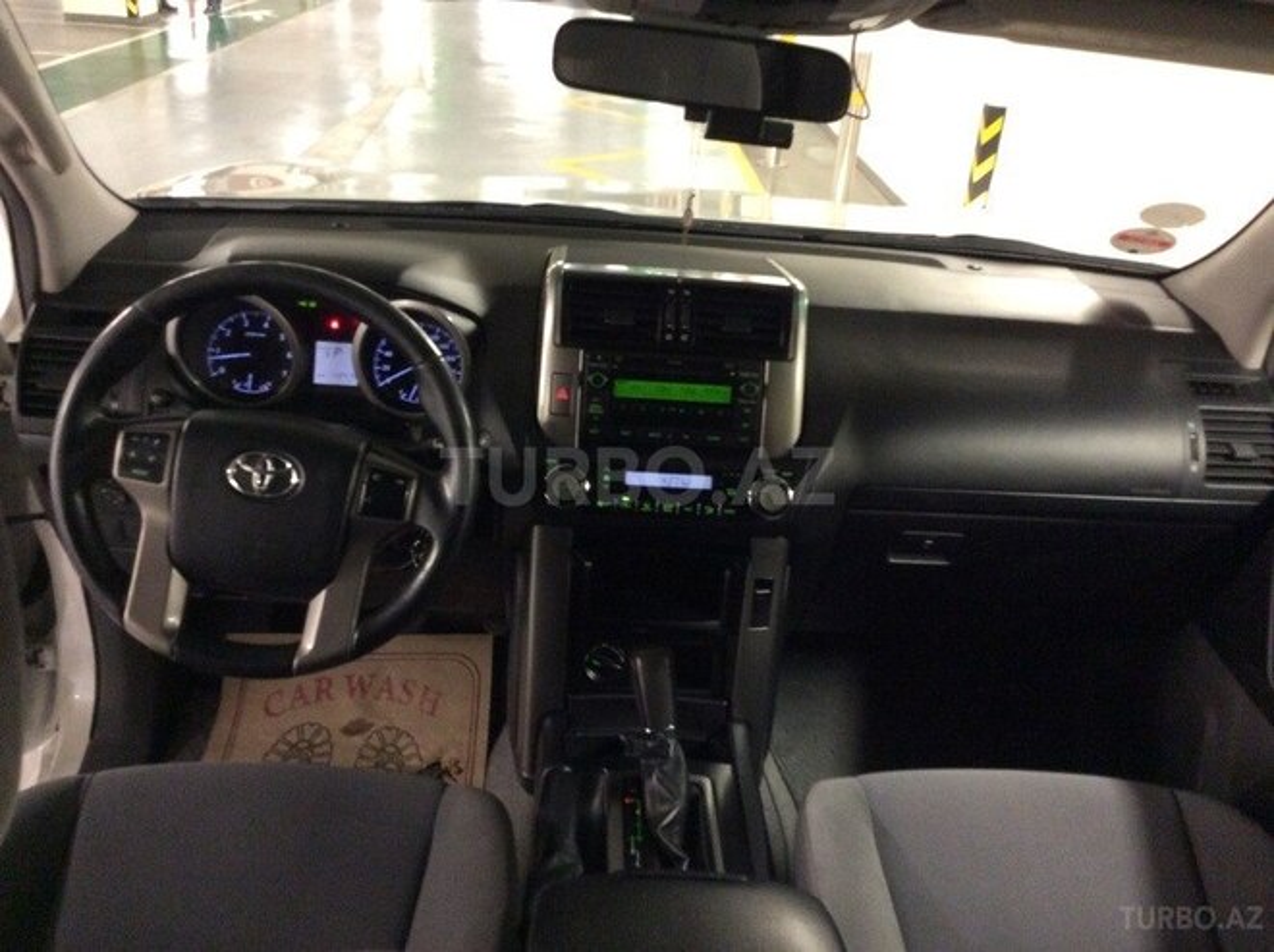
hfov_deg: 56.9
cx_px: 637
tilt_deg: -25.5
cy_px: 476
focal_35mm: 32
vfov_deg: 44.1
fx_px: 1176
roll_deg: -3.3
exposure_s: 1/17
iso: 250
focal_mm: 3.3
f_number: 2.4
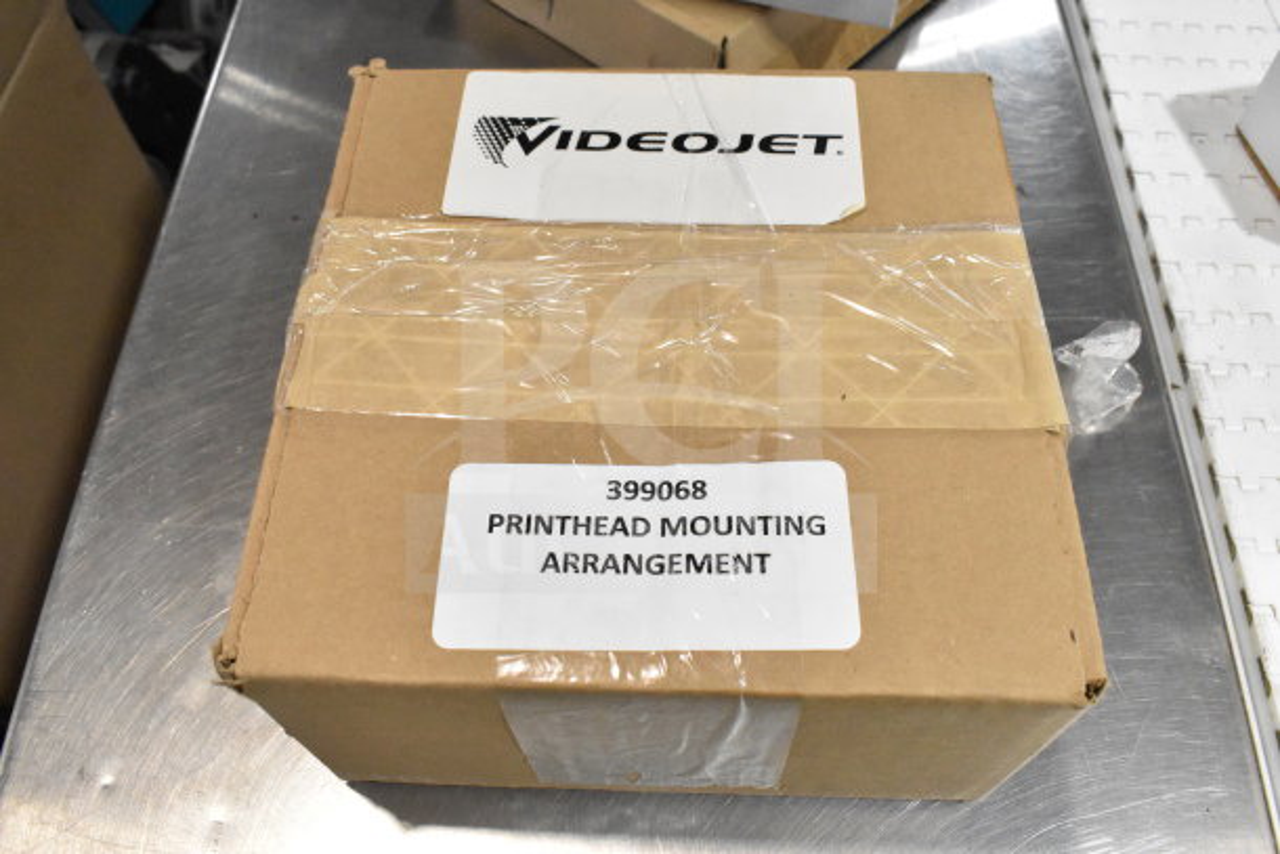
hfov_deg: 61.9
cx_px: 640
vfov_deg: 43.6
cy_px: 427
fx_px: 1067
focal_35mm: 30
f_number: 11
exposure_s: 1/500
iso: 6400
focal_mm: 20
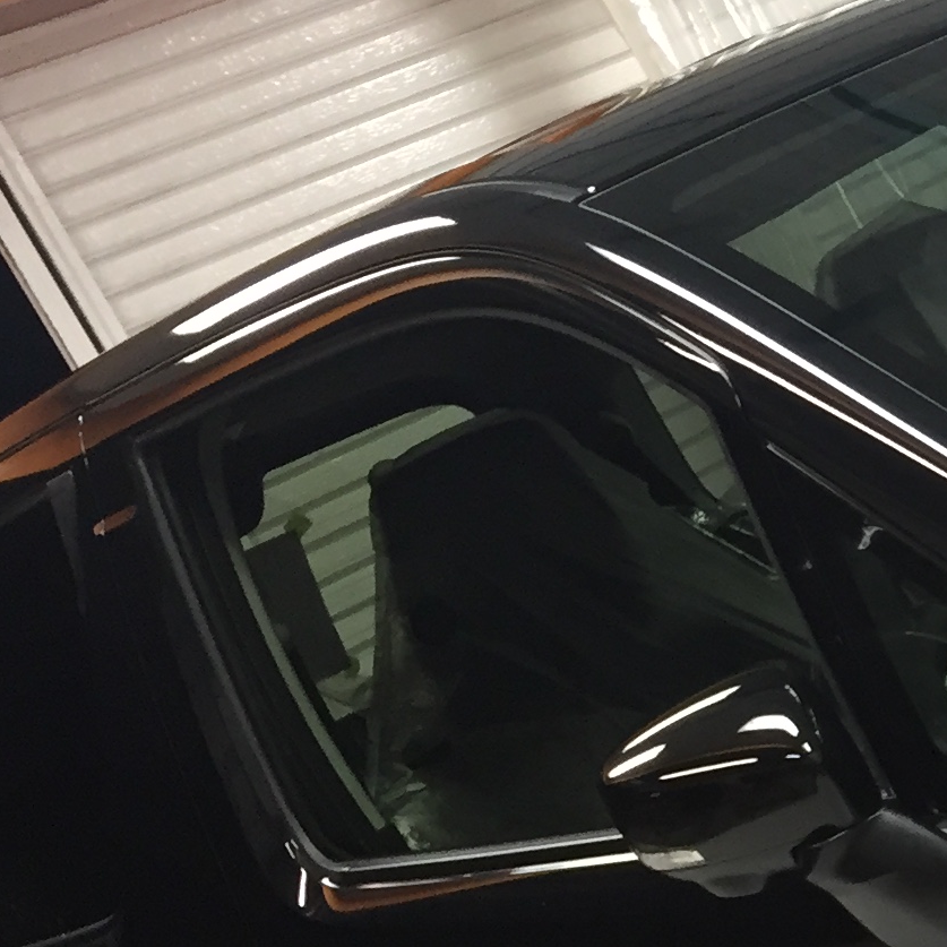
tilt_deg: -11.3
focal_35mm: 100
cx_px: 1586
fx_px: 3095
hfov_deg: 15.5
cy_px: 750
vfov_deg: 17.3
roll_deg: +25.7
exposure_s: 1/30
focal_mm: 4.15
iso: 64
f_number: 2.2
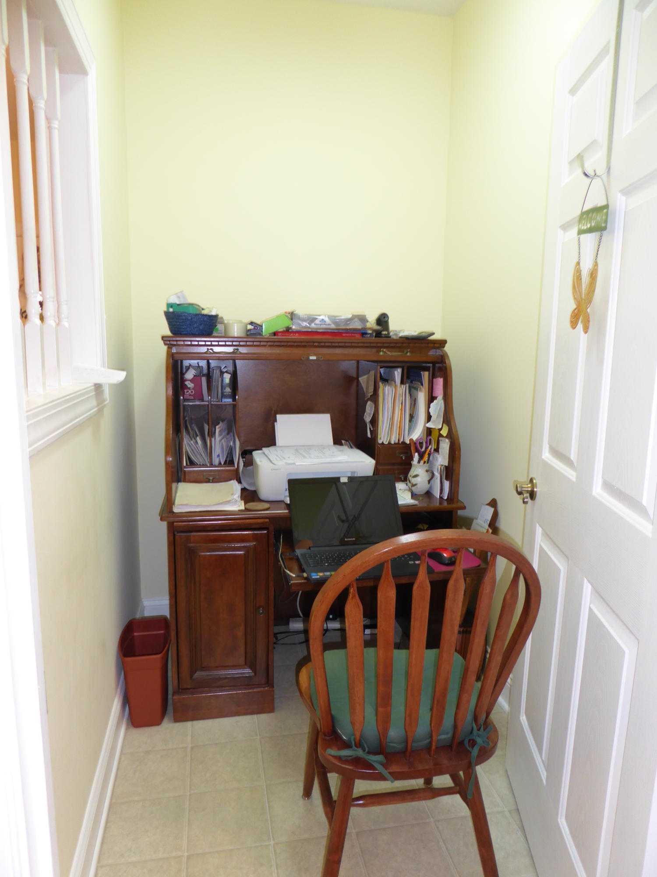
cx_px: 328
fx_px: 607
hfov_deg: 56.8
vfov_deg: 71.6
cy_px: 438
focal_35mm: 24
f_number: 3.3
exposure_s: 1/4
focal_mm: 4.3
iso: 125
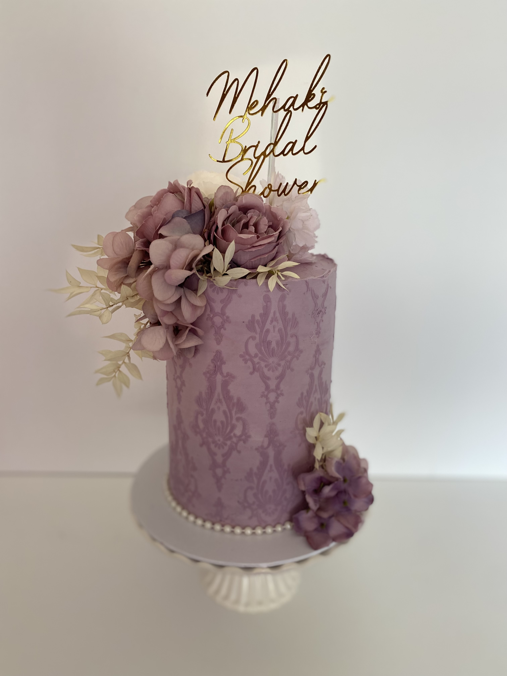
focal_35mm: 26
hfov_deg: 53.1
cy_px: 338
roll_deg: -0.6
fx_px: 508
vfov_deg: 67.3
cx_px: 254
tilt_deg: -18.1
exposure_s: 1/107
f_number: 1.8
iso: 125
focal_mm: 4.25
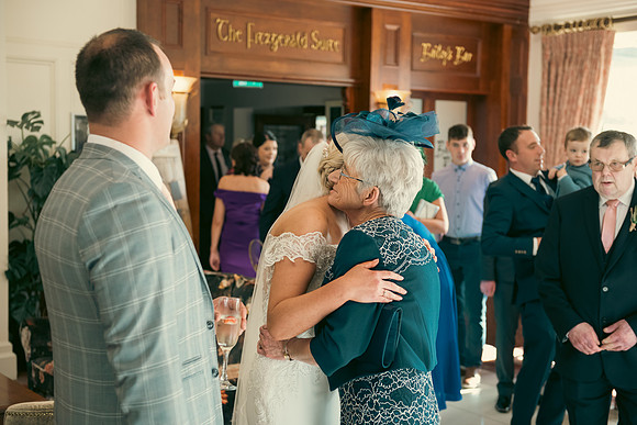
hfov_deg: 38.2
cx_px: 318
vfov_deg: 26.0
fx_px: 920
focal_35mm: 52
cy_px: 212
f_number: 3.5
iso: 400
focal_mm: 52
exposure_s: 1/80
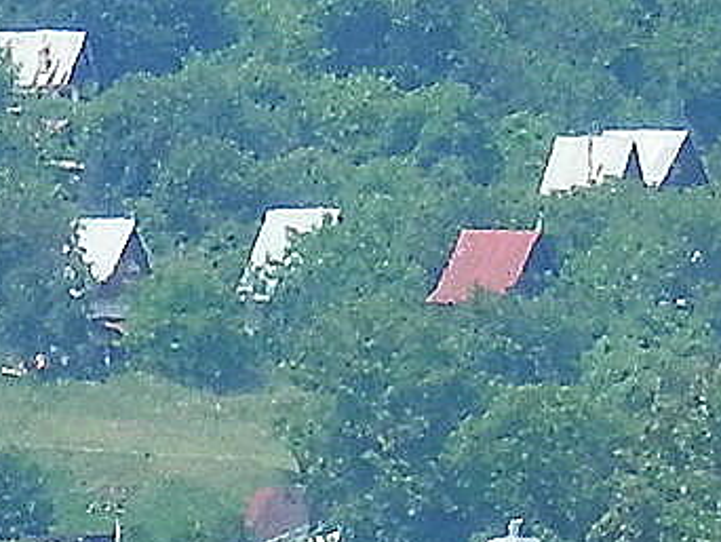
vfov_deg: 0.8
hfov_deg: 1.1
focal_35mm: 1855
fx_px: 38664
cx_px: -1465
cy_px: 909
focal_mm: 44.4
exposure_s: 1/250
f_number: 6.2
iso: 80
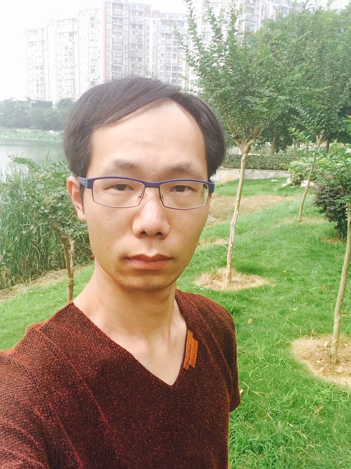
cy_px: 234
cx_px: 176
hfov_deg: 45.4
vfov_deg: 58.4
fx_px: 419
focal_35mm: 31
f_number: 2.4
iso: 50
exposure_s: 1/654
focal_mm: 2.15
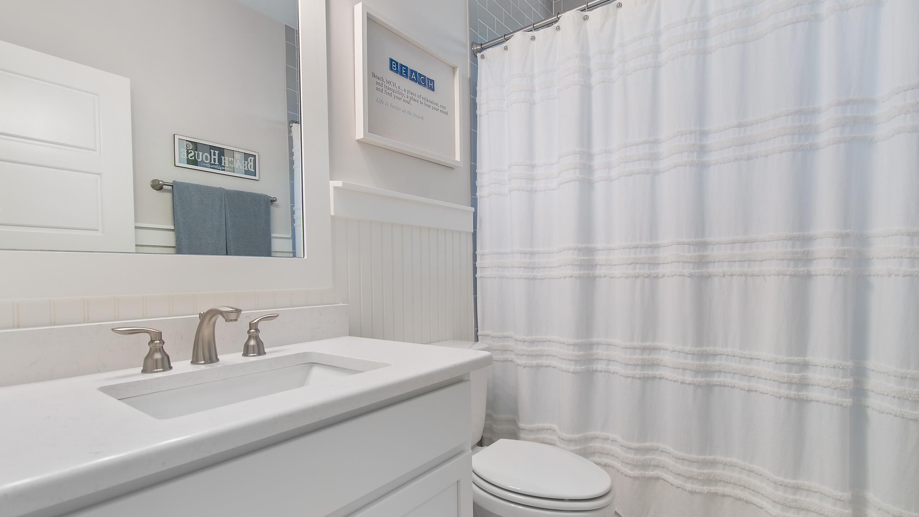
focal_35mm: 17
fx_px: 414
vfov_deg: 63.8
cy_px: 285
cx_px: 460
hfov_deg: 95.9
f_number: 4.5
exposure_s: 1/8
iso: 100
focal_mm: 10
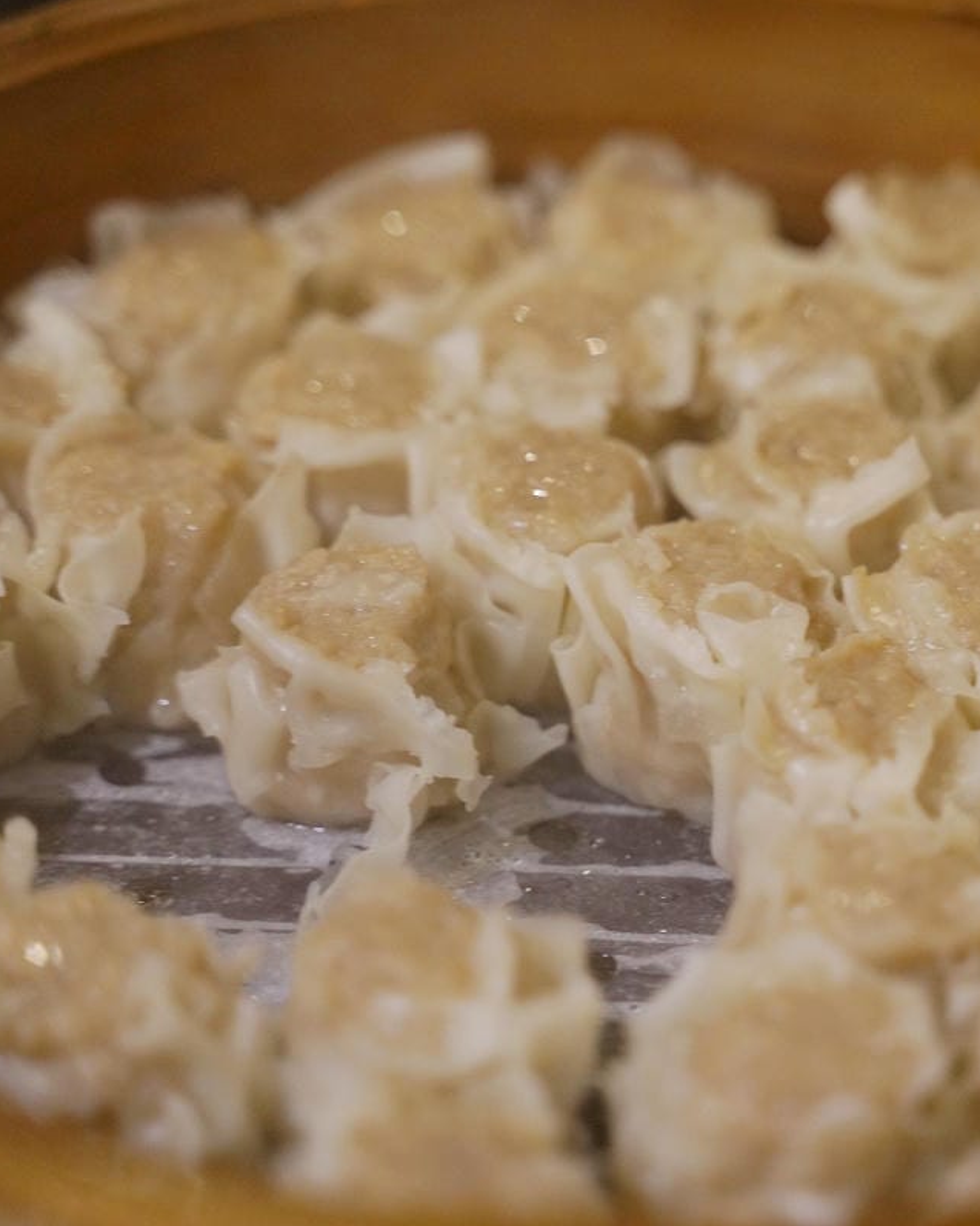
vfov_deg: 18.1
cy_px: 612
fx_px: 3845
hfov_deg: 14.4
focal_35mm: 106
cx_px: 785
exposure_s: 1/80
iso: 2500
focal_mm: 75
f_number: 2.8
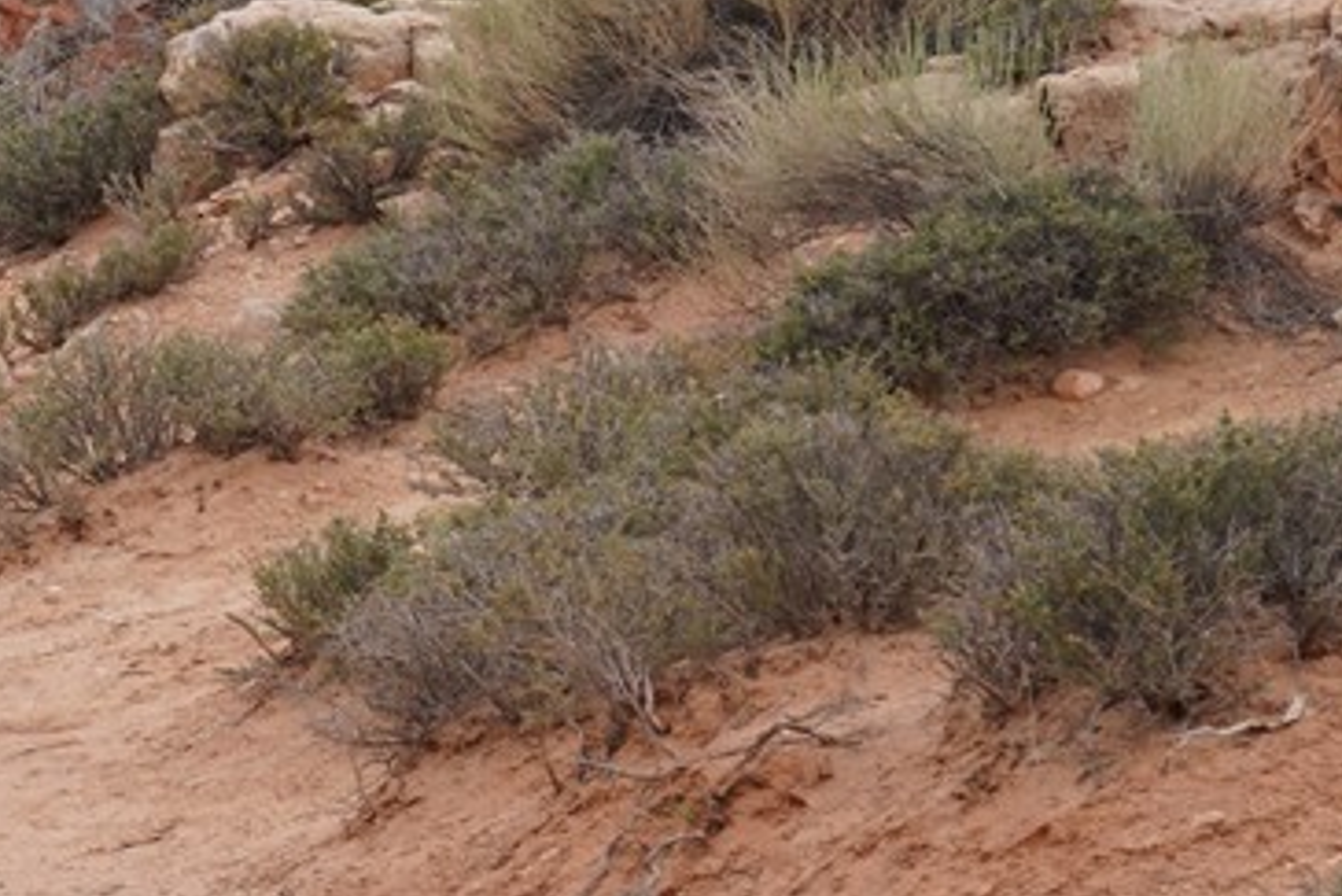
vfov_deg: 4.2
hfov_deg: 6.0
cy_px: 531
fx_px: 12306
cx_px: -1703
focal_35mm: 330
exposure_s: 1/100
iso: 100
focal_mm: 60
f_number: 7.1
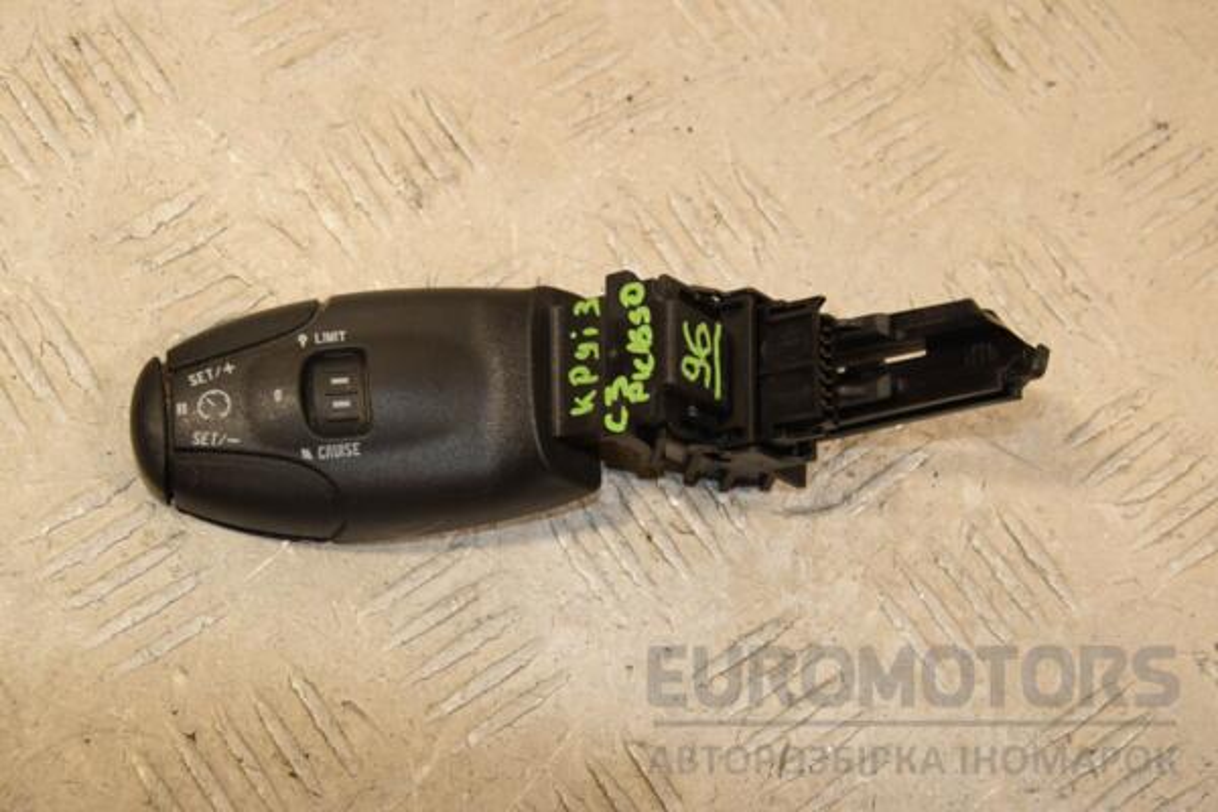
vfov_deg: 18.2
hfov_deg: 27.0
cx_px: 609
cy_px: 406
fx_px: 2537
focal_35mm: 75
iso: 800
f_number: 7.1
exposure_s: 1/200
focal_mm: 50
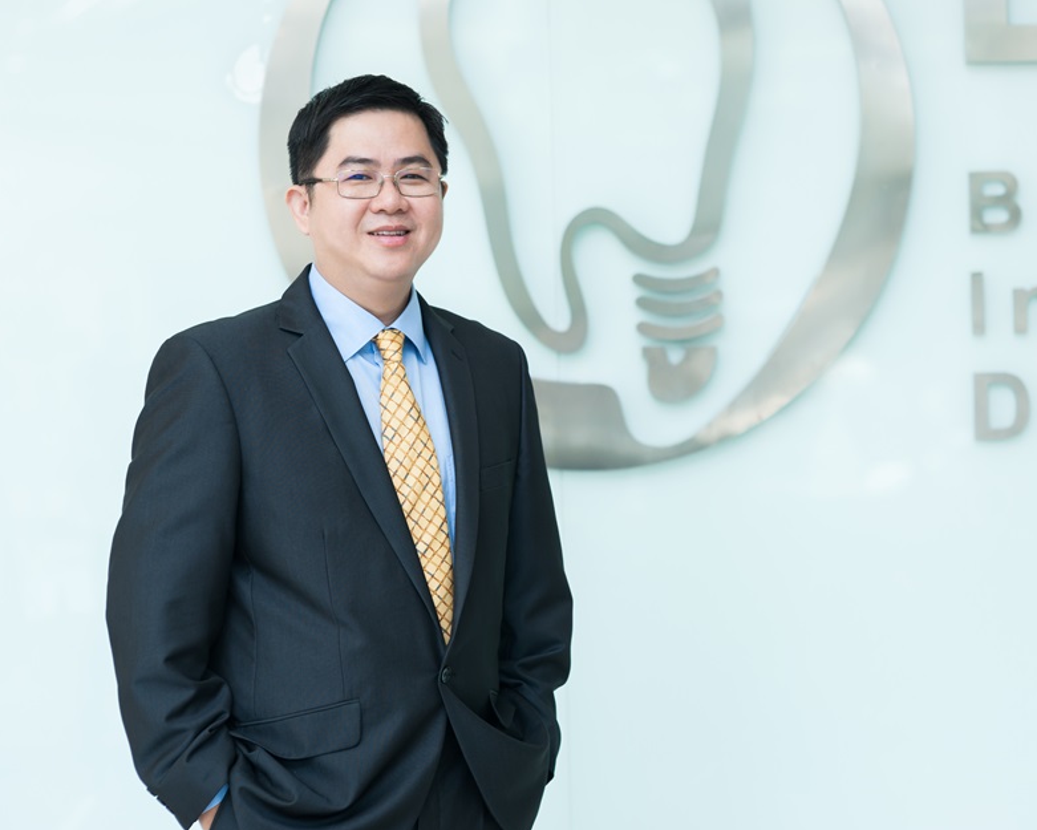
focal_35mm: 102
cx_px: 609
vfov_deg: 15.1
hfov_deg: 18.8
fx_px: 3131
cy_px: 407
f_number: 3.5
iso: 400
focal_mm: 85
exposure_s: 1/250
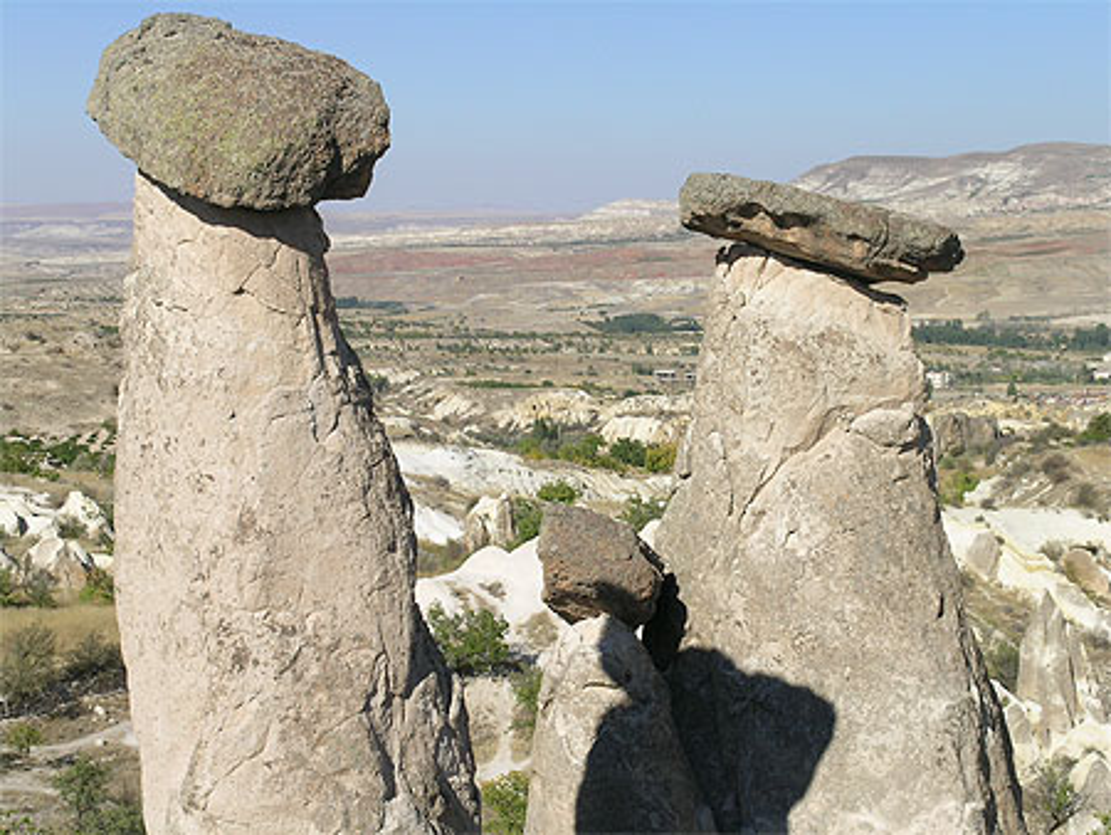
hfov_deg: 26.0
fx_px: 2408
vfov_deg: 19.7
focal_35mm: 75
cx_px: 556
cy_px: 418
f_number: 8
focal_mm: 15.6
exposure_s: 1/220
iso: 50
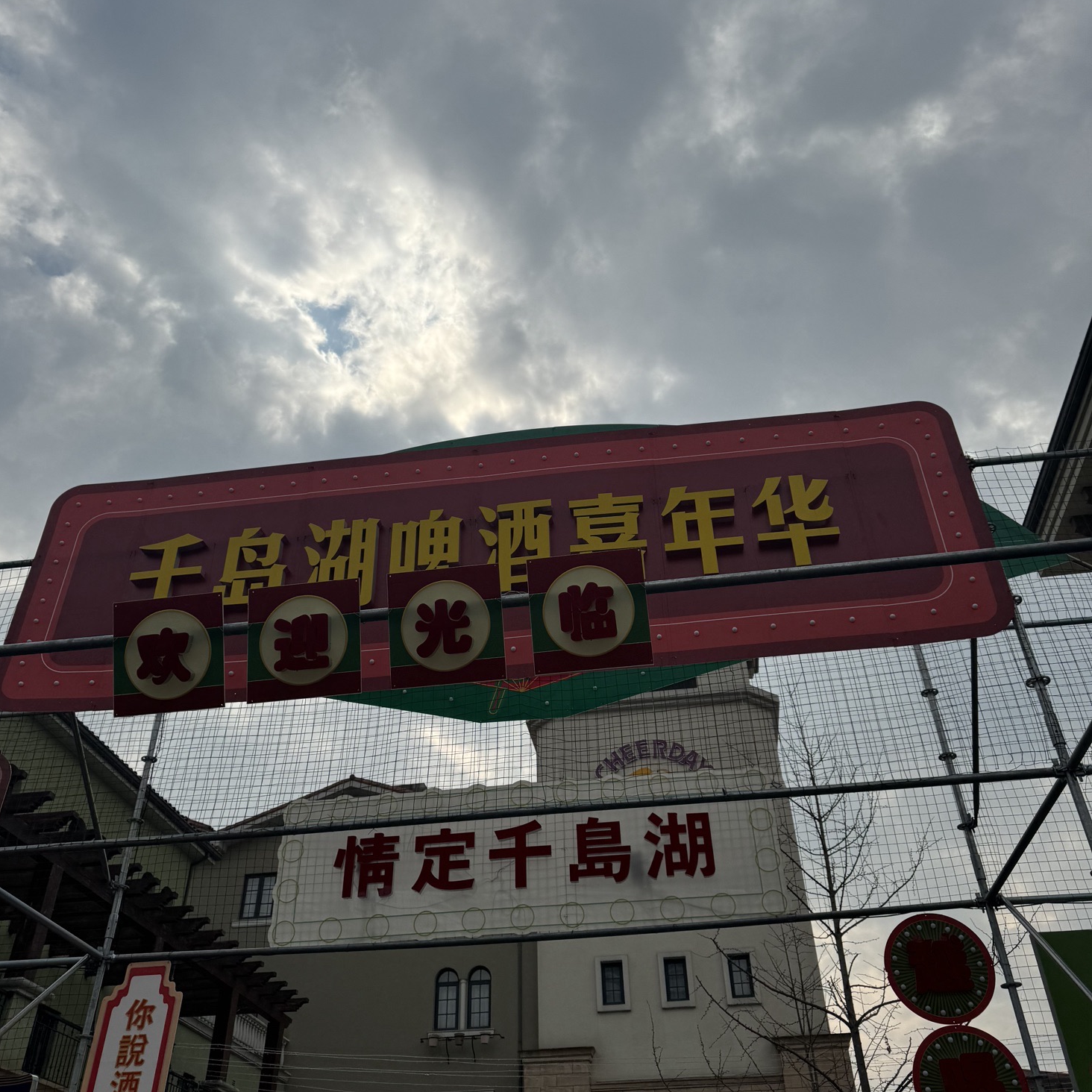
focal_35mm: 29
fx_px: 1035
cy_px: 491
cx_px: 533
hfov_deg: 55.6
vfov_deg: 55.5
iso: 80
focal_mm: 6.86
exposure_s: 1/12346
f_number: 1.78
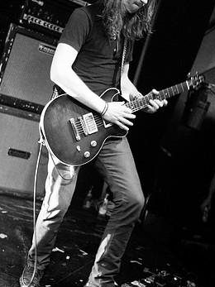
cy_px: 133
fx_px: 464
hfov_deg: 26.1
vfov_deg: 34.3
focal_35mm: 56
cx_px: 110
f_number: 1.4
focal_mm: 30
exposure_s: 1/20
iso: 1250
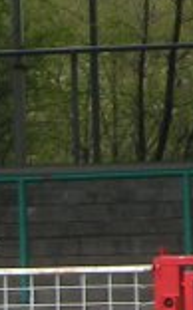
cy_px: 336
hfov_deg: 1.2
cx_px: -362
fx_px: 9486
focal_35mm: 1123
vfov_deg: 1.9
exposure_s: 1/250
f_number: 5
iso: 50
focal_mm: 31.5
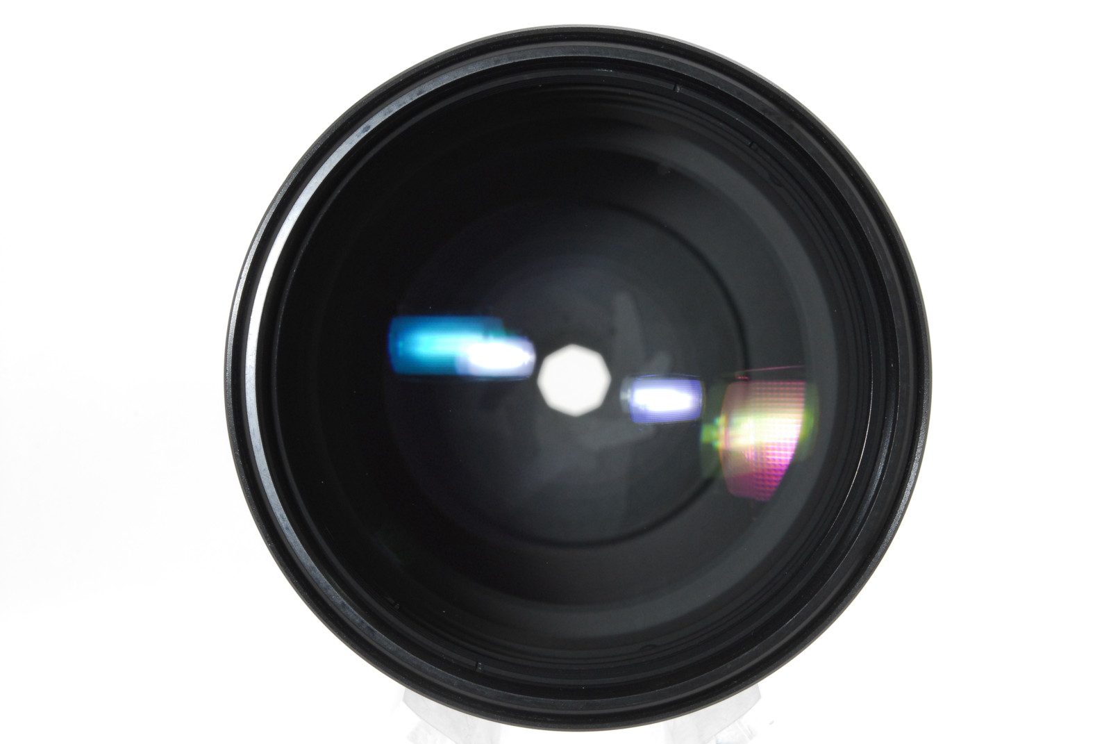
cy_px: 372
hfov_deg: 24.6
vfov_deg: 16.6
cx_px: 556
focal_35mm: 82
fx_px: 2549
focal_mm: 55
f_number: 18
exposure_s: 1/100
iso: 400
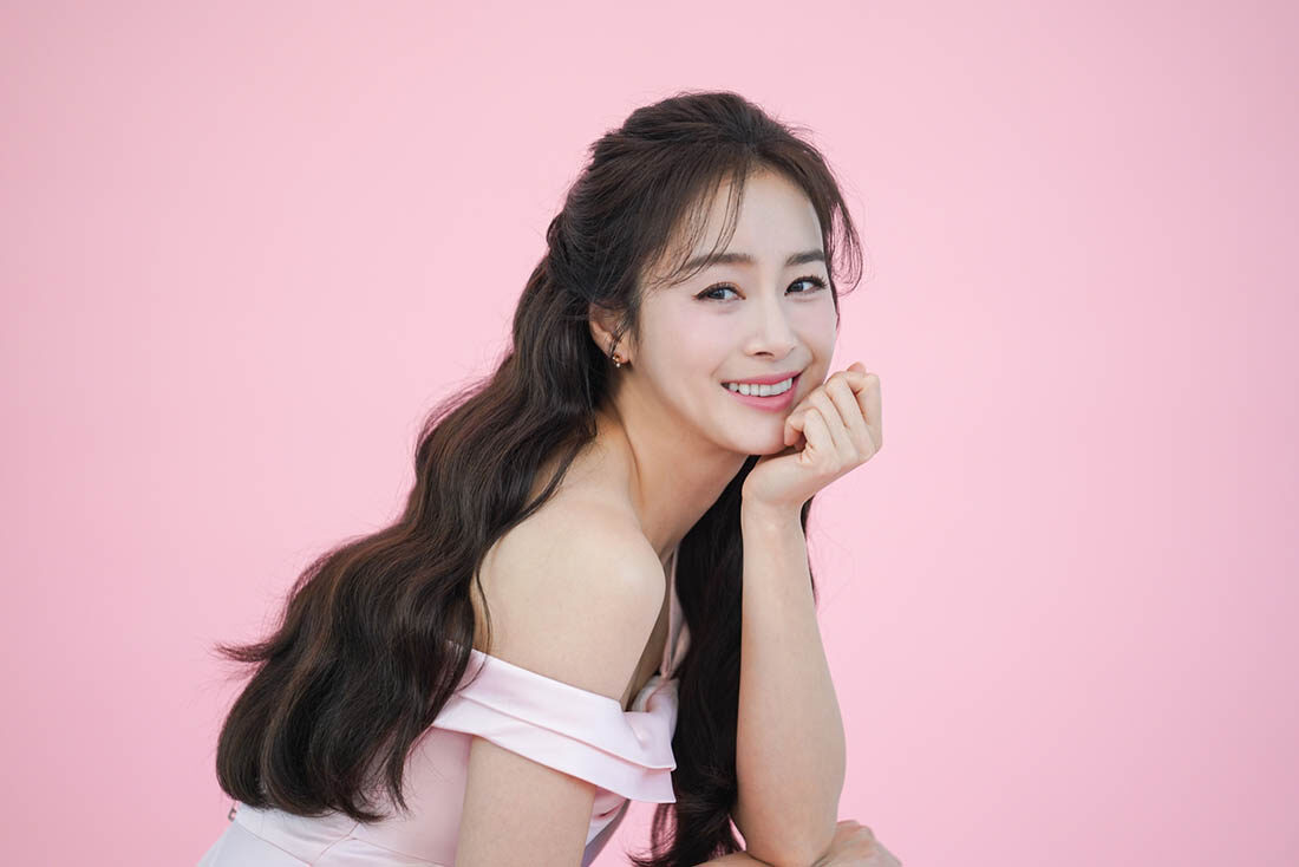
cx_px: 650
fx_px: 7218
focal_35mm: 200
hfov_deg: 10.3
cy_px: 434
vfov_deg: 6.9
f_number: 2.8
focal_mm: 200
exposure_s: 1/160
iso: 320
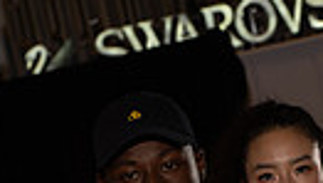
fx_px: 3747
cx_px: 174
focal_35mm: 437
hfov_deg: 4.9
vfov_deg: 2.8
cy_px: 492
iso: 800
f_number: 9
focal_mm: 122
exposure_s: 1/250
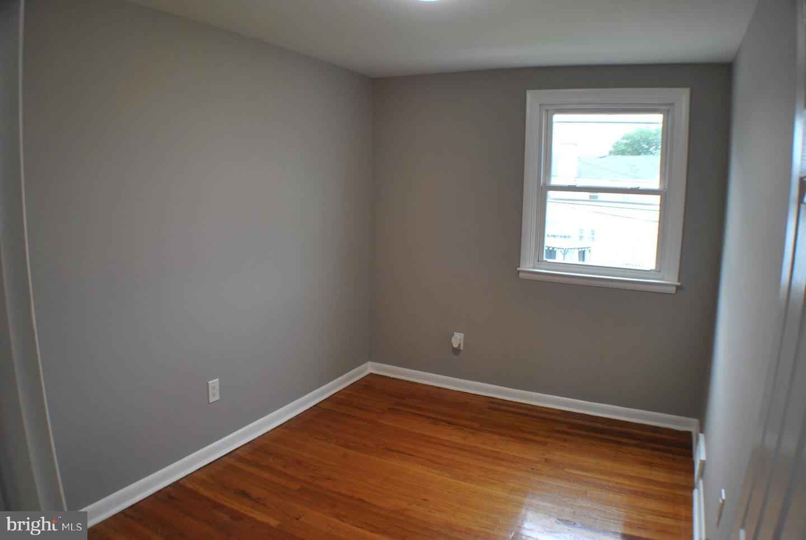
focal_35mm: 30
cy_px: 270
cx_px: 403
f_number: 3.8
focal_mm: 20
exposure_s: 1/30
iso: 200
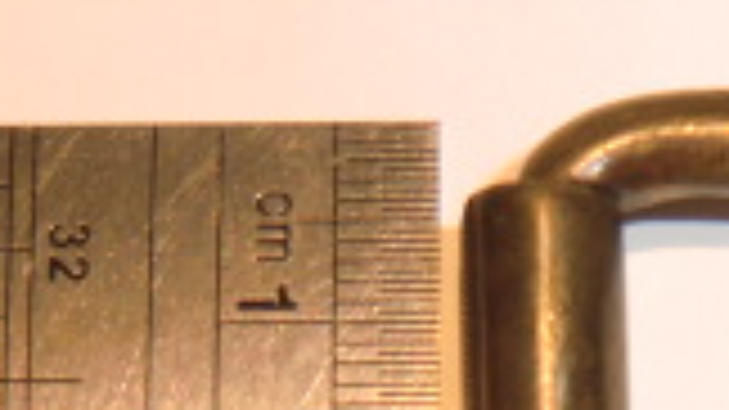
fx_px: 1990
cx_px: 652
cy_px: 761
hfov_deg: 20.4
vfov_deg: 10.9
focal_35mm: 103
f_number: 3.2
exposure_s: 1/60
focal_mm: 4.3
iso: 64
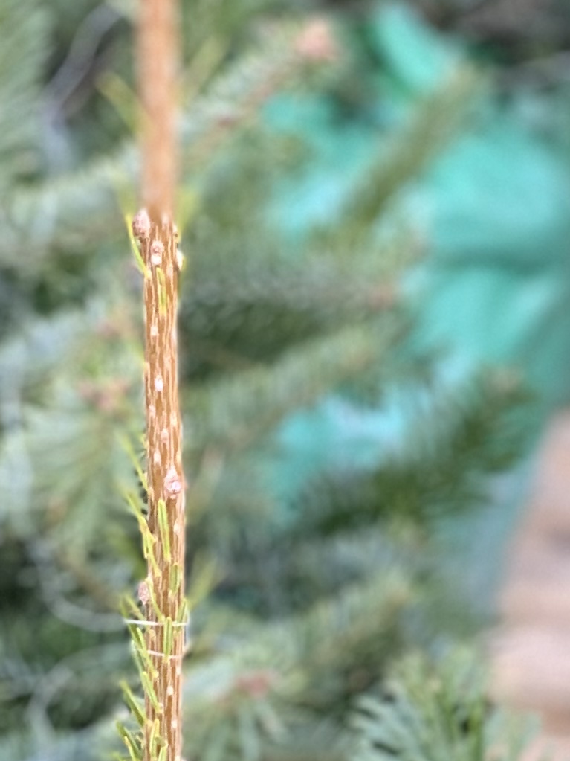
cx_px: 30
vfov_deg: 9.1
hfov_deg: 7.2
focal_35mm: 205
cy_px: 1482
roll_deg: -2.7
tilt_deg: -23.8
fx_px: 4502
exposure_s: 1/118
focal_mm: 6
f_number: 2.4
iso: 125
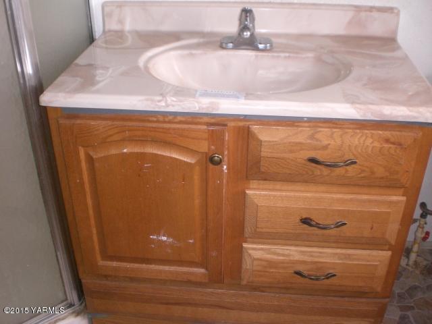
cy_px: 162
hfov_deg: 49.0
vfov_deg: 37.7
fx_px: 474
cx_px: 216
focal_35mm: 38
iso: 200
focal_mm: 6.3
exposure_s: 1/60
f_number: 3.1
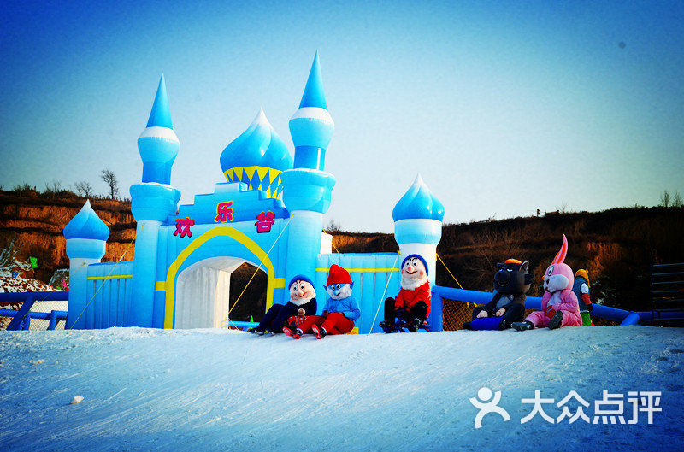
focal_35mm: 48
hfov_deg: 41.2
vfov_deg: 27.9
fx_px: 910
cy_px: 226
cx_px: 342
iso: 160
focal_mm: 32
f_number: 11
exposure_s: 1/125
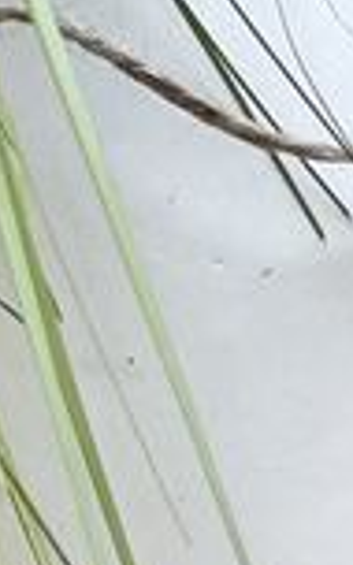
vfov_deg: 9.4
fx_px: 2817
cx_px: 1182
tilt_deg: -82.6
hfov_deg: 6.4
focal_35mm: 183
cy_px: 1602
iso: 50
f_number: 1.6
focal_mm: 5.96
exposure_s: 1/121
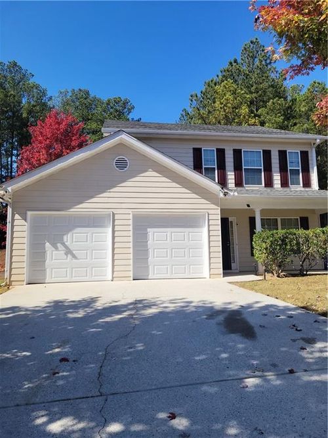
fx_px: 329
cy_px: 219
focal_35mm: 26
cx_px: 164
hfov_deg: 53.0
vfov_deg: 67.3
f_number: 1.8
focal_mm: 5.4
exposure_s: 1/1951
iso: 40
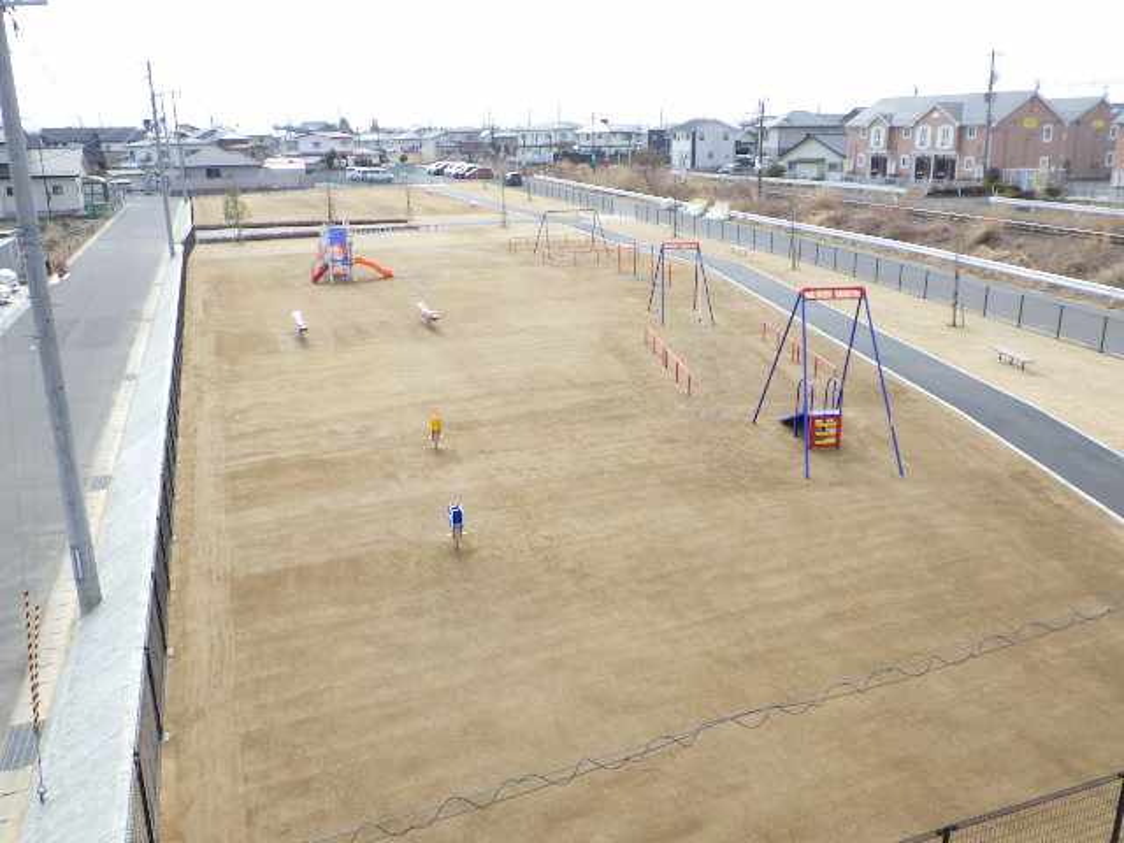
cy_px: 422
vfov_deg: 49.7
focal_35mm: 28
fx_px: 909
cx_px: 562
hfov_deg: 63.4
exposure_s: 1/400
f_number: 4.2
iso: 125
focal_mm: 5
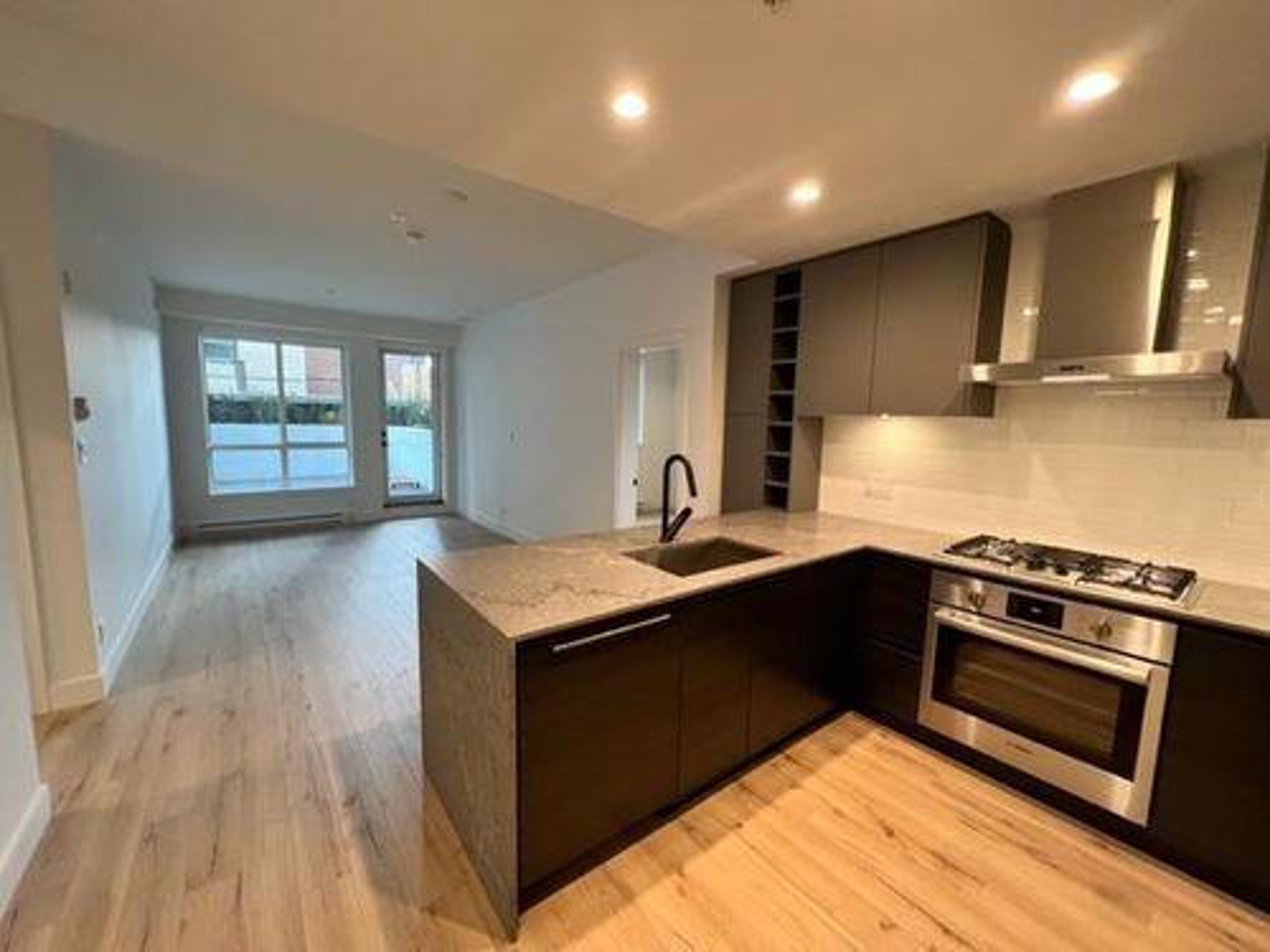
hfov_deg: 106.2
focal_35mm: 13
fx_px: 477
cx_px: 635
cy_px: 476
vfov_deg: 89.9
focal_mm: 1.57
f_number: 1.8
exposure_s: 1/60
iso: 200
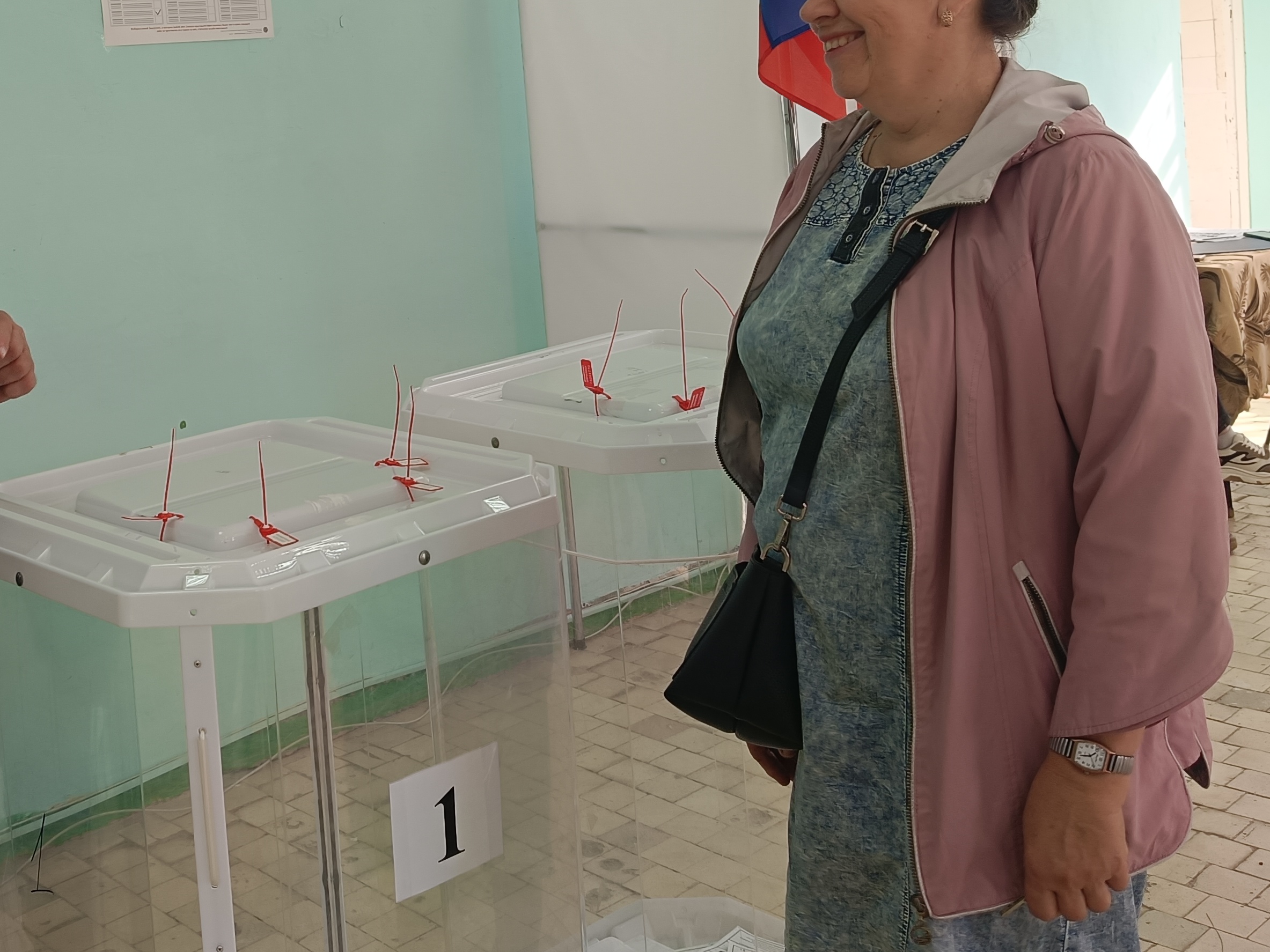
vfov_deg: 31.4
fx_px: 1651
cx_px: 429
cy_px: 204
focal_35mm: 45
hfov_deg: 41.6
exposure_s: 1/100
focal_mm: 4.84
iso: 160
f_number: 1.8
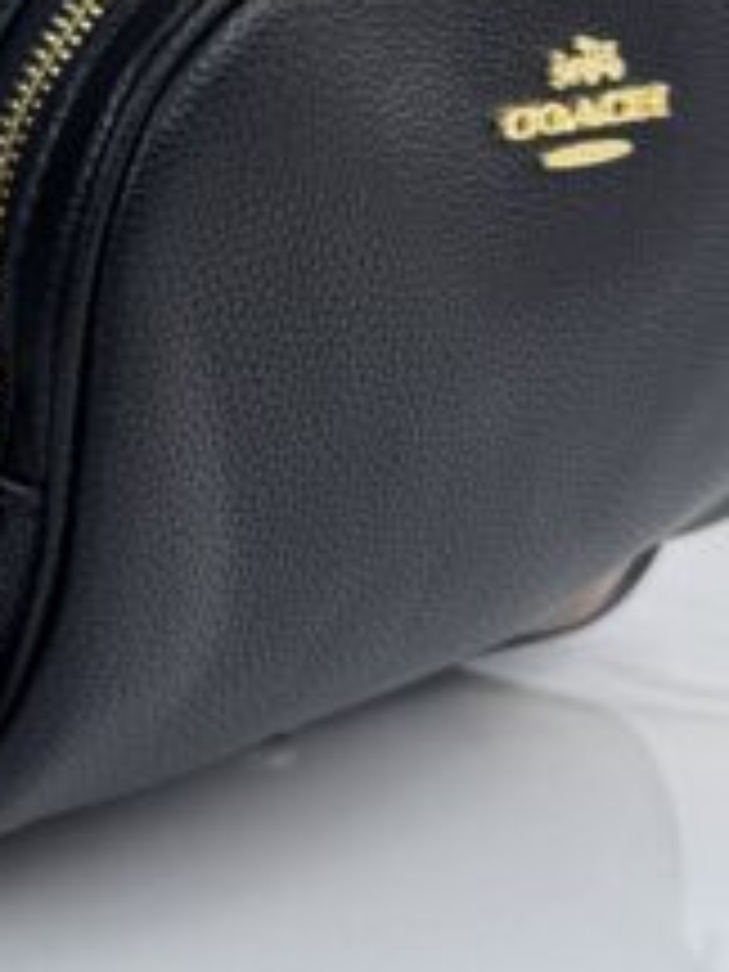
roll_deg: -0.1
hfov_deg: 16.0
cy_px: -130
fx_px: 2499
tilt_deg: -3.2
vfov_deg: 20.8
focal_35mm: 89
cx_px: -117
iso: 80
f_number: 1.78
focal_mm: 6.76
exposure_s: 1/582
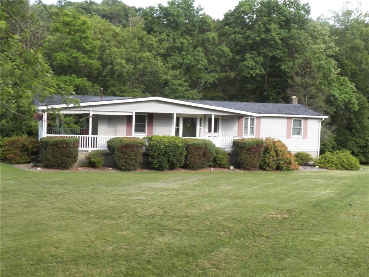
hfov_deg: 42.9
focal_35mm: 44
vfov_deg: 32.9
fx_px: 469
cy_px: 138
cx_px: 184
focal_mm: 7.9
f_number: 5
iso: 125
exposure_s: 1/125
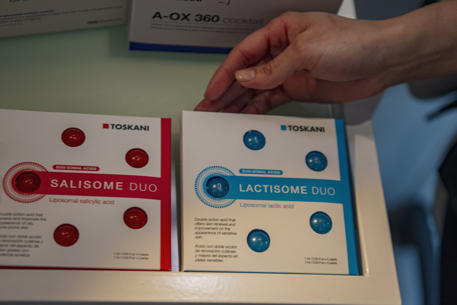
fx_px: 889
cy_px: 156
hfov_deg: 28.8
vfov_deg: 19.5
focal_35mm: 70
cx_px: 225
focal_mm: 58
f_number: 2.8
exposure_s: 1/60
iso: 500
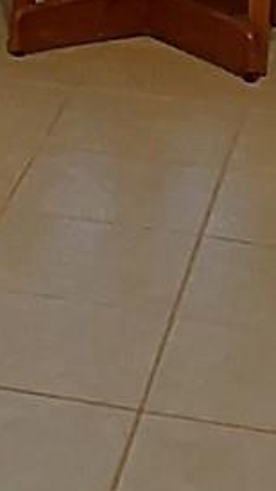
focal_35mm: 178
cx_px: -237
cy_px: -308
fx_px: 2317
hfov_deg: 6.6
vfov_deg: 11.5
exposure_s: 1/60
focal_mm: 2.91
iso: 80
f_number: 1.9
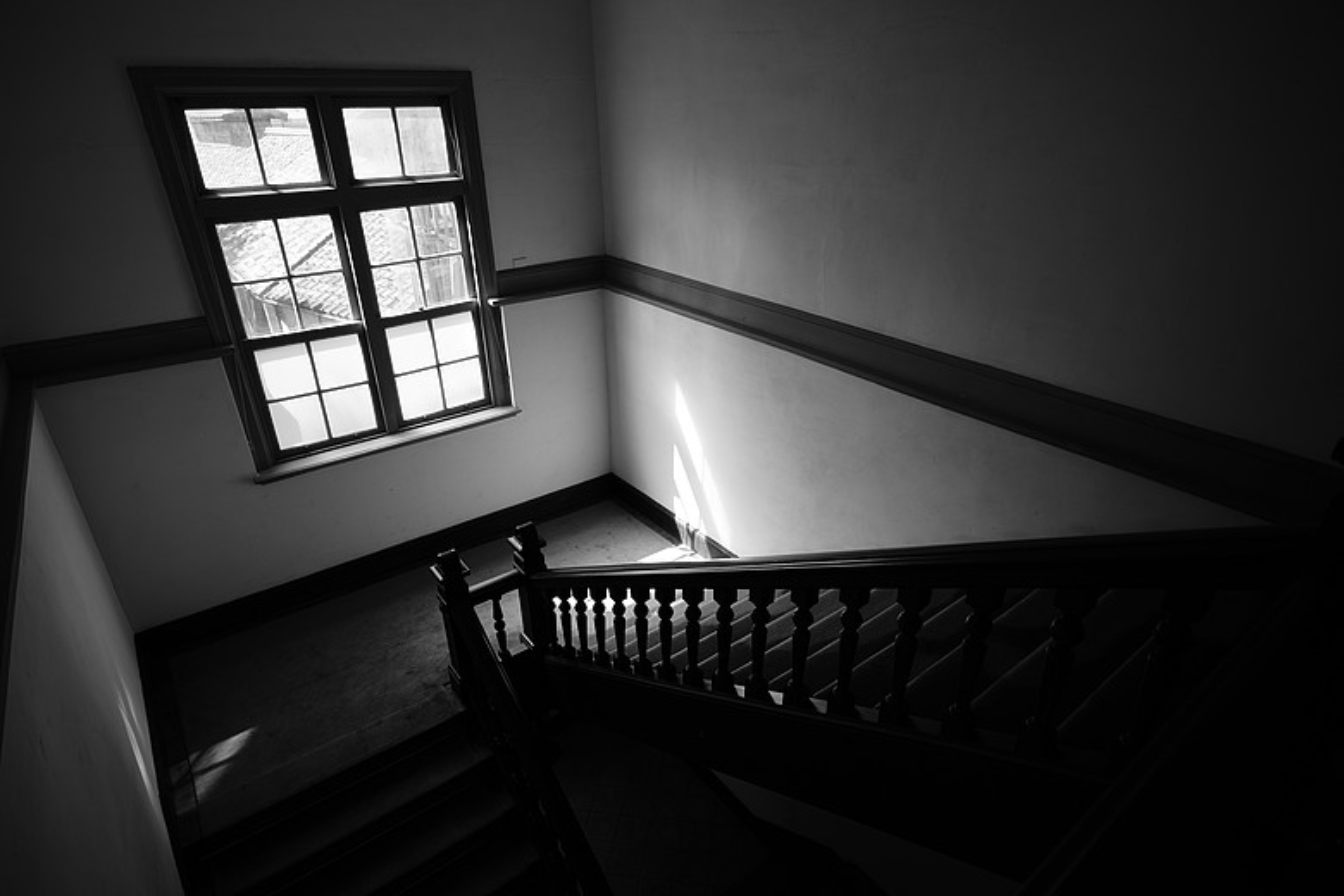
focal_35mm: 20
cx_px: 672
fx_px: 750
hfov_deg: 83.7
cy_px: 448
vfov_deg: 61.7
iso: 100
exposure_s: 1/250
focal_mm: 20.1
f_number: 2.8
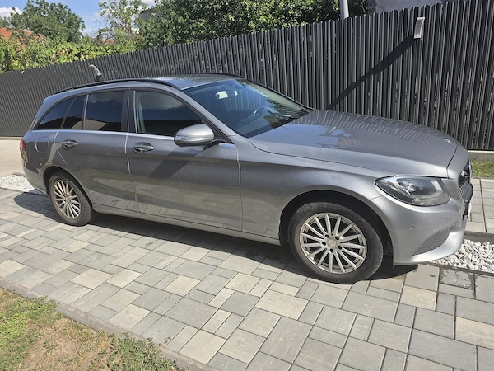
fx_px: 328
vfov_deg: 58.9
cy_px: 186
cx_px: 247
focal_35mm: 23
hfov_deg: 73.9
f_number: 1.4
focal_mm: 6.5
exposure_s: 1/4432
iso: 64
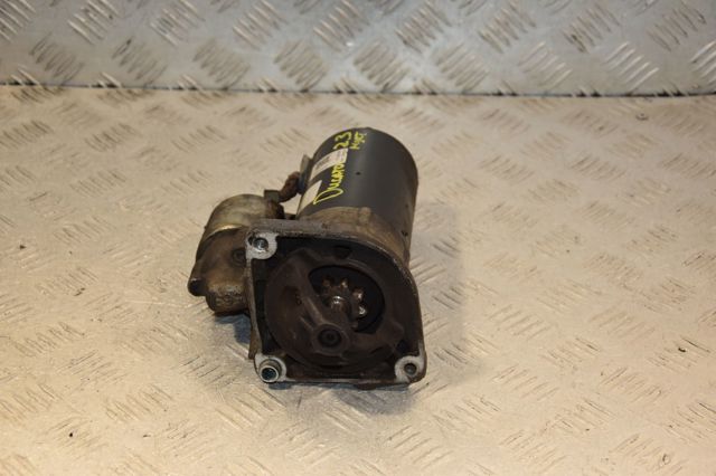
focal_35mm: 87
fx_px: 1729
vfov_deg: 15.7
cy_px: 238
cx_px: 358
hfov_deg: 23.4
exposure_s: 1/200
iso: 800
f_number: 5.6
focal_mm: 58
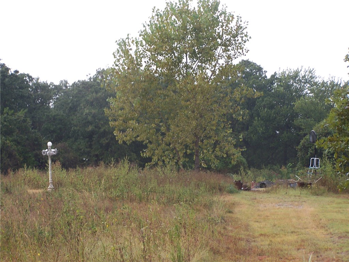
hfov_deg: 16.8
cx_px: 174
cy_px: 131
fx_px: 1180
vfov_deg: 12.7
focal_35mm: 117
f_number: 3.2
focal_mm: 19.4
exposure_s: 1/90
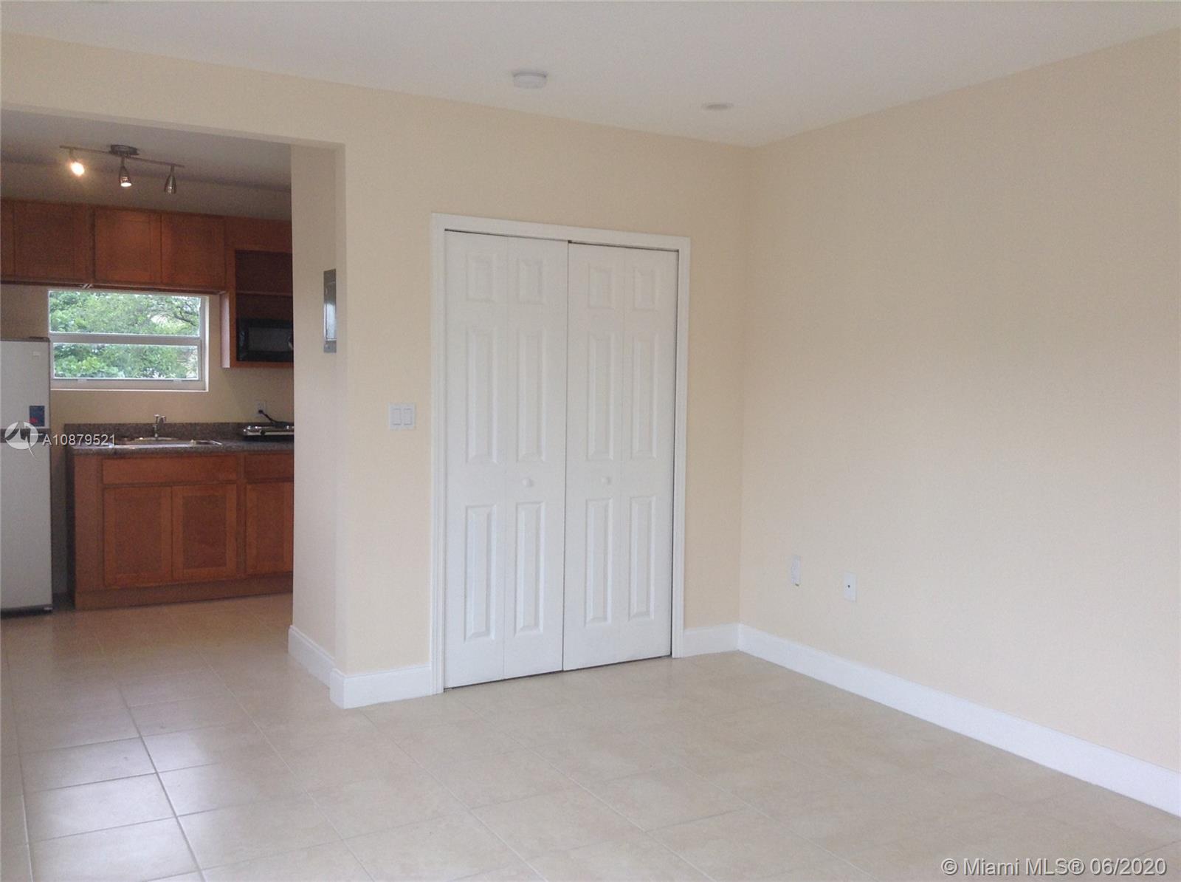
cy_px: 441
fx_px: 1124
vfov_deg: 42.8
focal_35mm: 33
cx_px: 590
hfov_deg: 55.4
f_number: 2.4
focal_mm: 3.3
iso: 40
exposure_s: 1/120
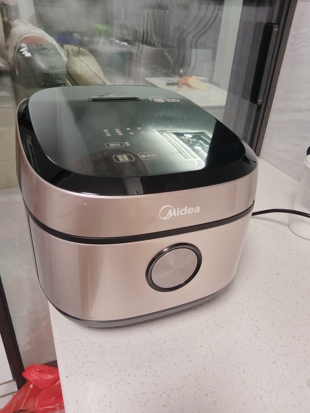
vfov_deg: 67.3
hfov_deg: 53.1
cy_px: 206
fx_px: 310
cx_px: 155
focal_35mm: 26
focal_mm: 4.95
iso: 2850
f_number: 1.9
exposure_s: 1/100
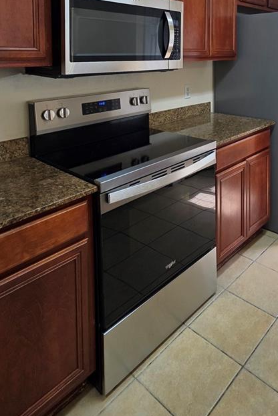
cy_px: 77
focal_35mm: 26
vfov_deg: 62.8
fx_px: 301
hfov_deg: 47.9
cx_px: 204
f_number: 1.9
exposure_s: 1/120
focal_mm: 2.2
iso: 125
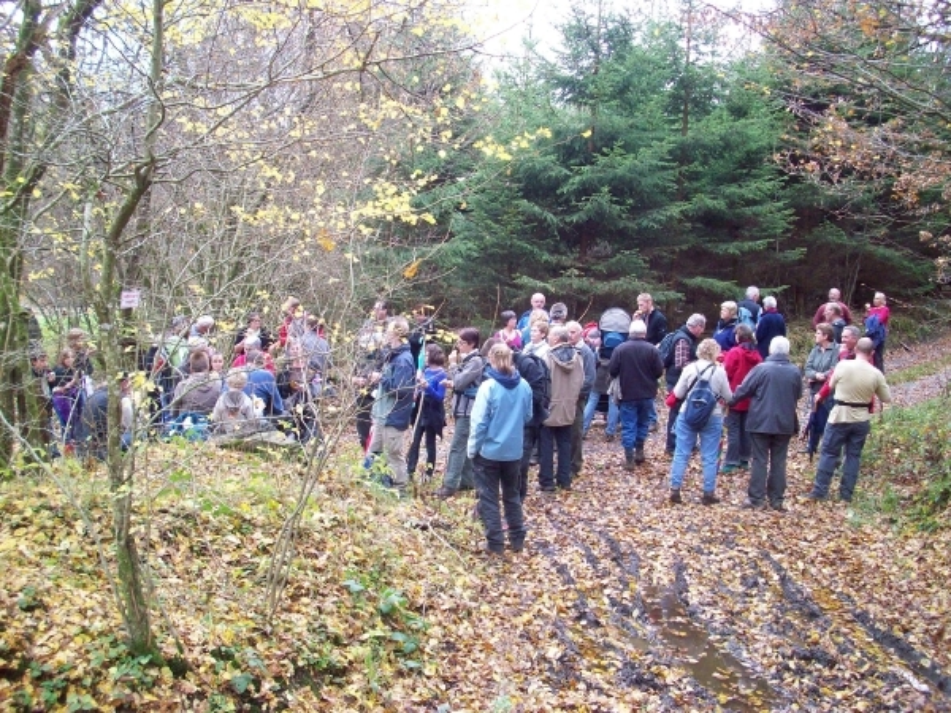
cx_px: 476
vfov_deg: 38.7
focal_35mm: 37
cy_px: 356
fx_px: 1016
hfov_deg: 50.1
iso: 160
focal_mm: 6.2
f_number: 2.8
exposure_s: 1/42.2
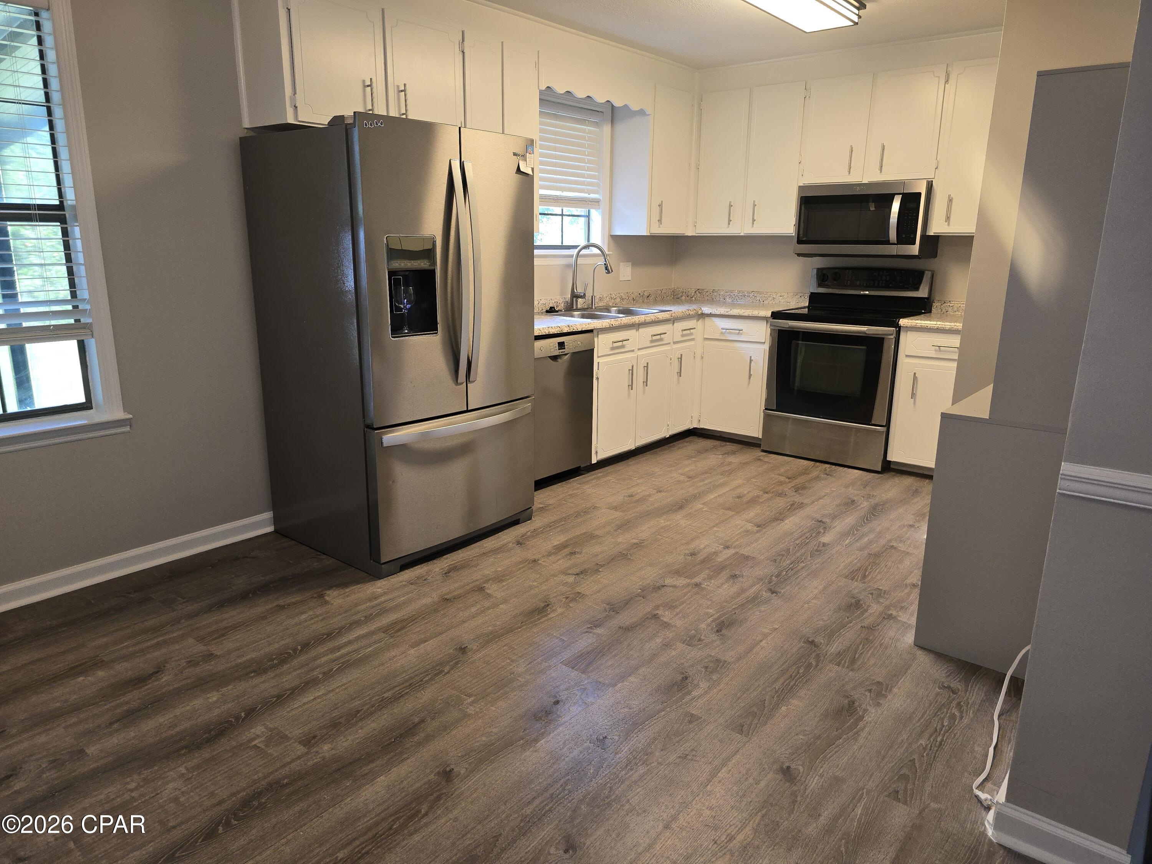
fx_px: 765
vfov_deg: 58.9
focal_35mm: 23
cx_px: 576
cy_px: 432
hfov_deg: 73.9
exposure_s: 1/60
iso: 100
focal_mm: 6.3
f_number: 1.7
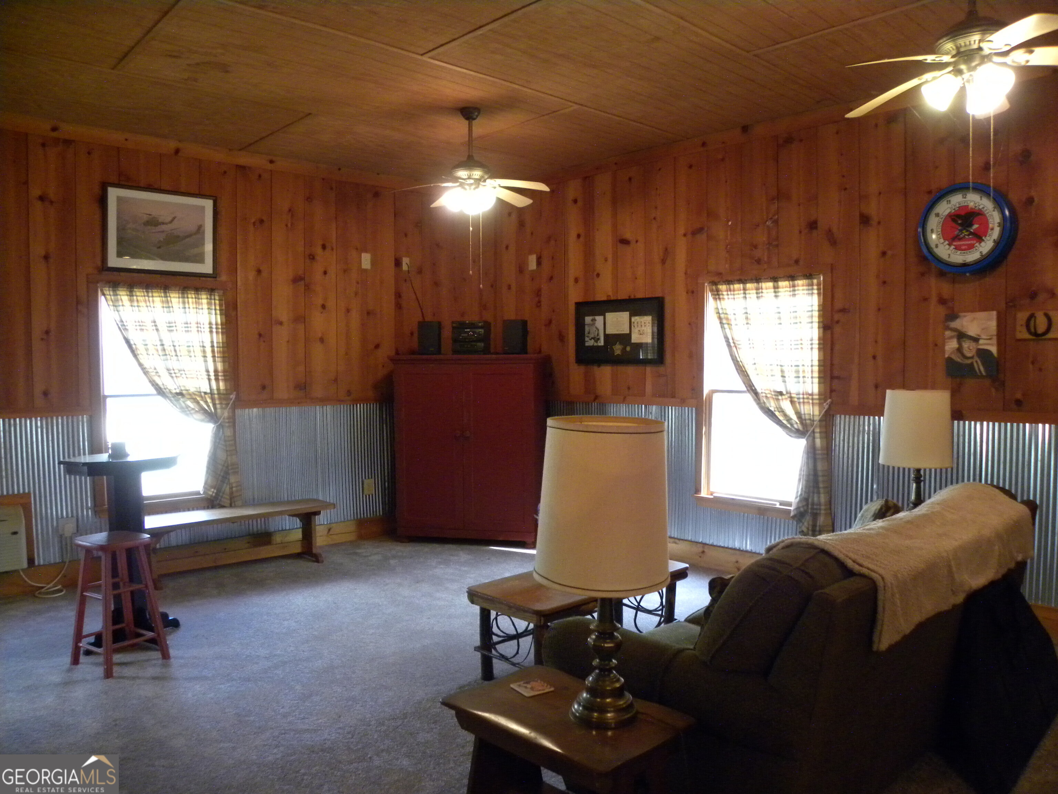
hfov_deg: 67.3
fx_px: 795
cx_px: 529
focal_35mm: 26
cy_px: 397
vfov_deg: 53.1
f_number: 2.8
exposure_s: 1/50.3
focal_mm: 4.6
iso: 400
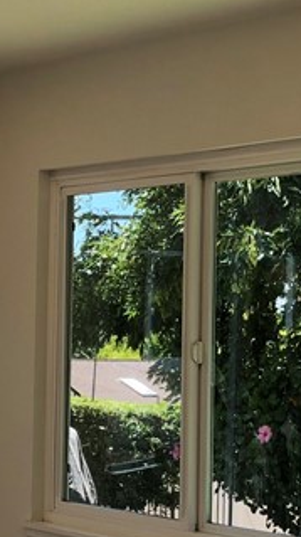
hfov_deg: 12.2
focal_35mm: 98
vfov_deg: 21.7
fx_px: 1393
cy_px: 370
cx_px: 27
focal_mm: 3.99
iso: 20
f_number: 1.8
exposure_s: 1/120
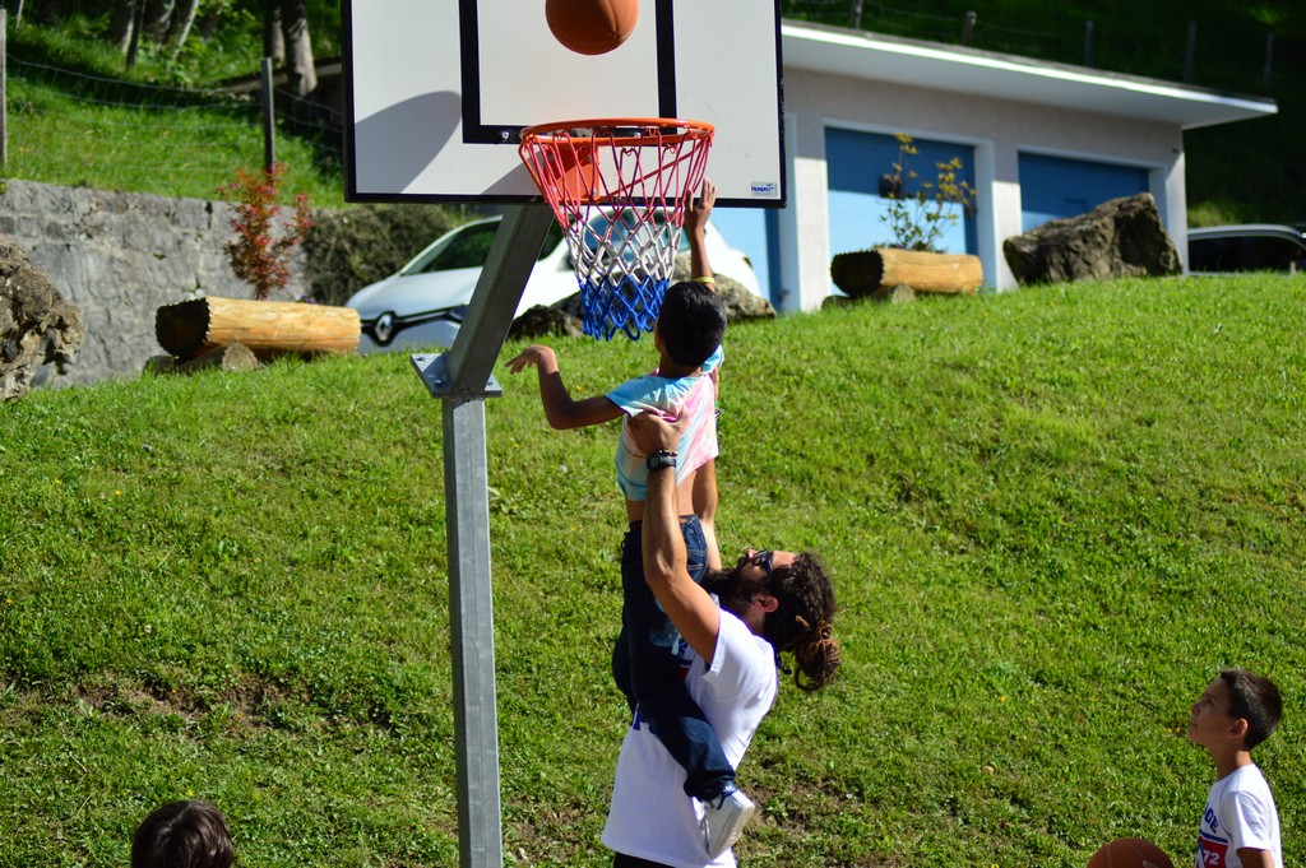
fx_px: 3806
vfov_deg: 13.0
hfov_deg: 19.5
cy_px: 434
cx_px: 653
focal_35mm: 105
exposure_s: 1/1000
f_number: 4
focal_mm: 70
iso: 100
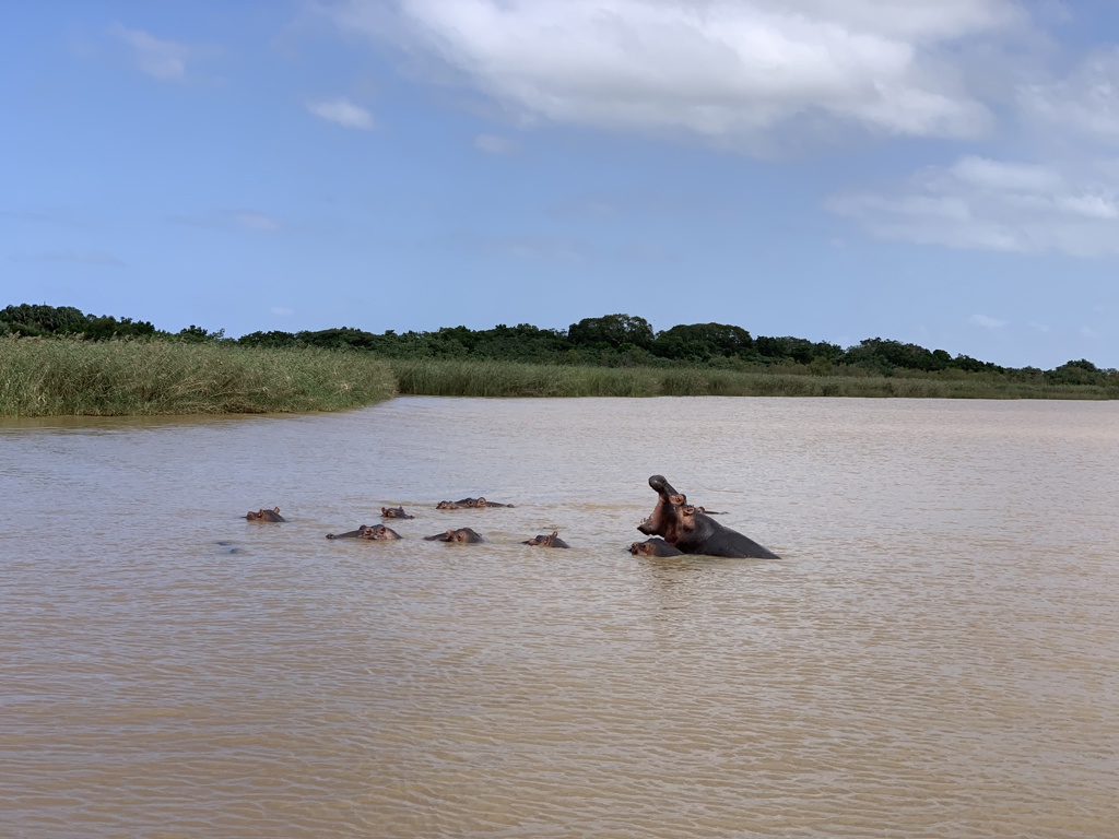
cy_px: 420
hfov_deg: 36.8
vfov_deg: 28.0
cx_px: 560
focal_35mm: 52
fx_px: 1681
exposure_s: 1/1370
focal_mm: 6
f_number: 2.4
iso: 16
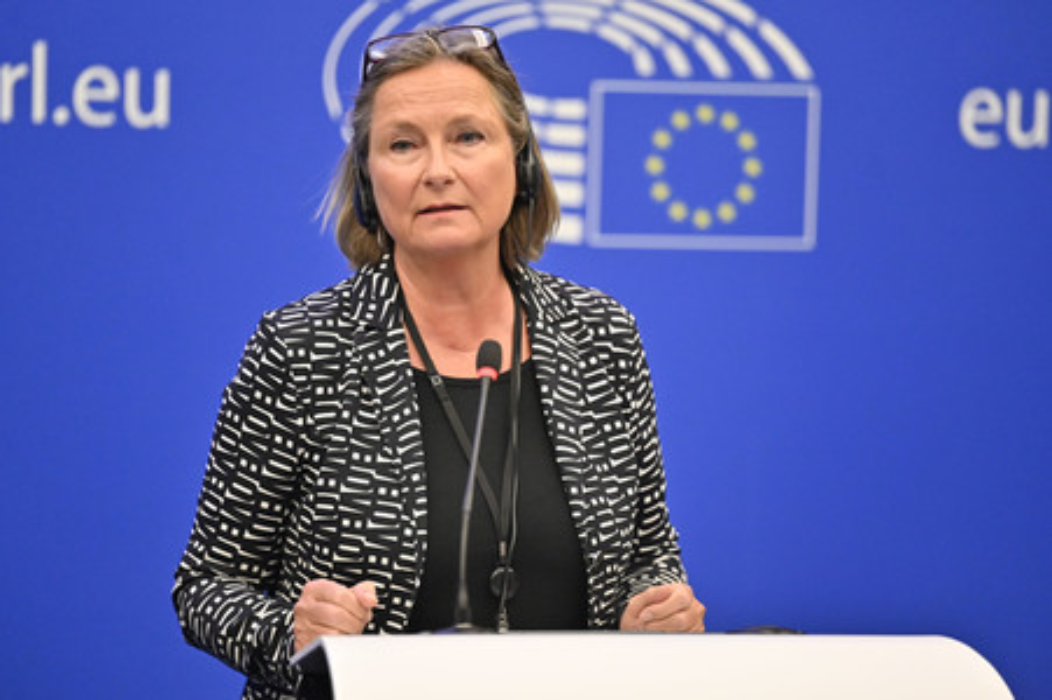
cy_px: 350
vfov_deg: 7.8
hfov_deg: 11.8
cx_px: 526
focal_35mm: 175
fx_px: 5110
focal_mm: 175
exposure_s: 1/800
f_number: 2.8
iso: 5000
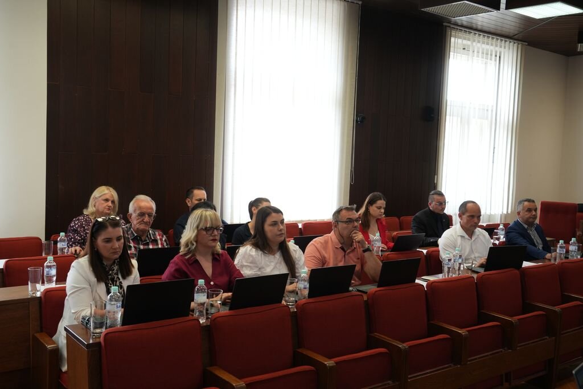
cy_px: 194
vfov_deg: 37.9
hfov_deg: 54.4
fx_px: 567
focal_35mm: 35
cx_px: 292
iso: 1250
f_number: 8
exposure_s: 1/40
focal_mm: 35
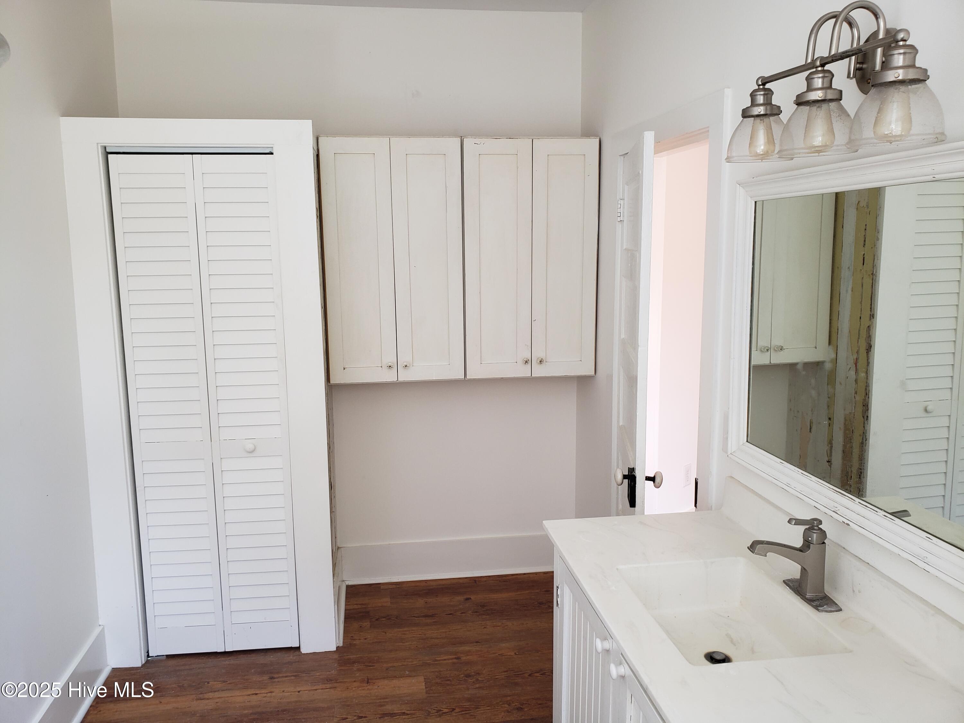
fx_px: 724
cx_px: 482
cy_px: 362
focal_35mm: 26
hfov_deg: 67.3
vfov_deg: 53.1
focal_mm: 4.3
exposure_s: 1/60
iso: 100
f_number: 2.4
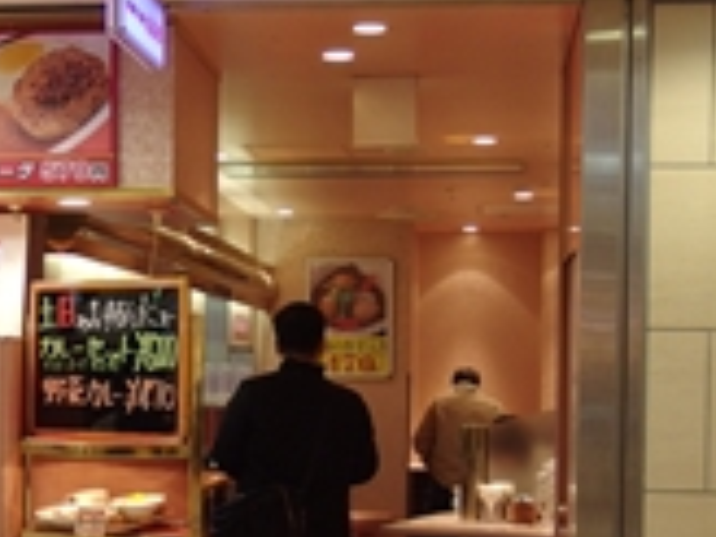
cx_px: 216
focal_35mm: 84
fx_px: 1737
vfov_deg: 17.5
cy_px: 393
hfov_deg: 23.1
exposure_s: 1/45
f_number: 1.8
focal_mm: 6
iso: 125
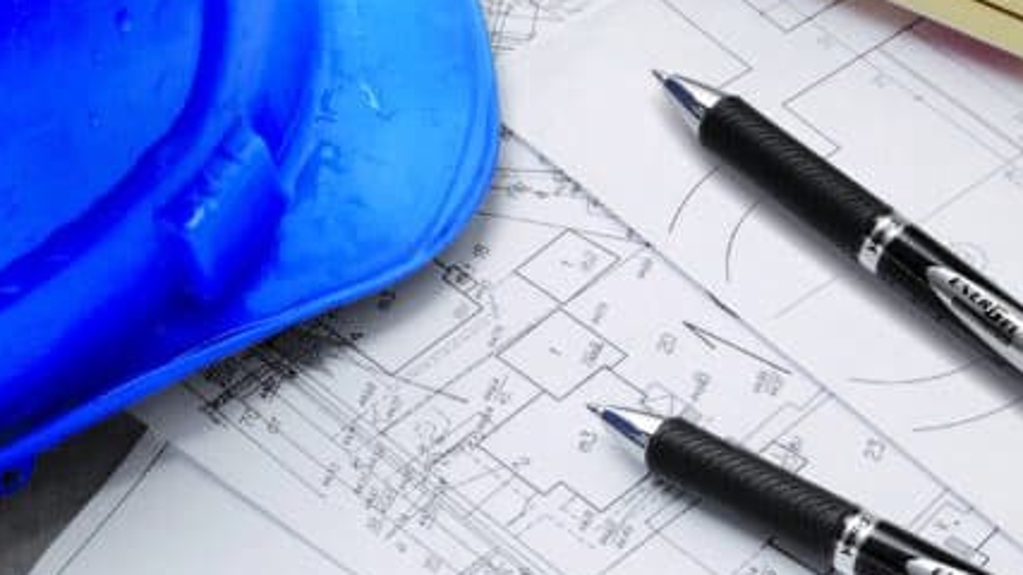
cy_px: 393
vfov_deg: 9.5
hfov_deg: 16.8
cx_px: 721
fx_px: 3443
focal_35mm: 127
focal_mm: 45
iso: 100
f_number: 10
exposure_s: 1/125
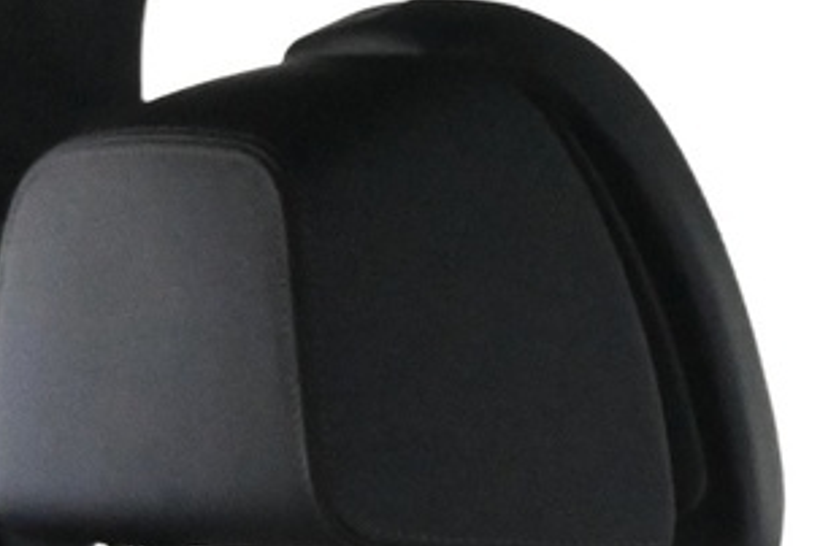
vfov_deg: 4.9
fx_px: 6218
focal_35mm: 273
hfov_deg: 7.4
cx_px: 1204
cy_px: 1151
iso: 8000
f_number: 5
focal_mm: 34
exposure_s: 1/50
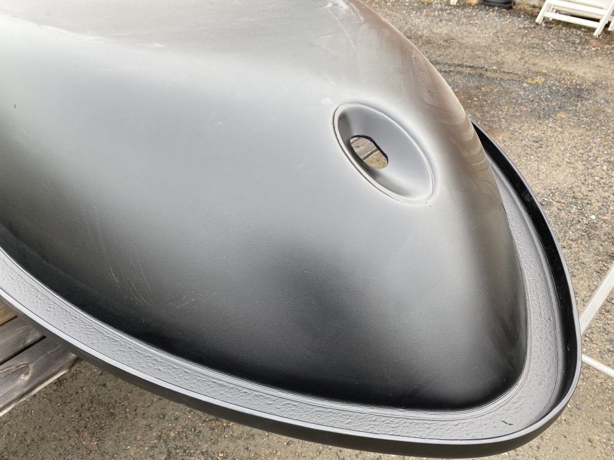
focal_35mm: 26
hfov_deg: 67.3
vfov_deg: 53.1
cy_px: 230
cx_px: 307
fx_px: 461
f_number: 1.8
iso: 32
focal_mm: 4.25
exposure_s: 1/196
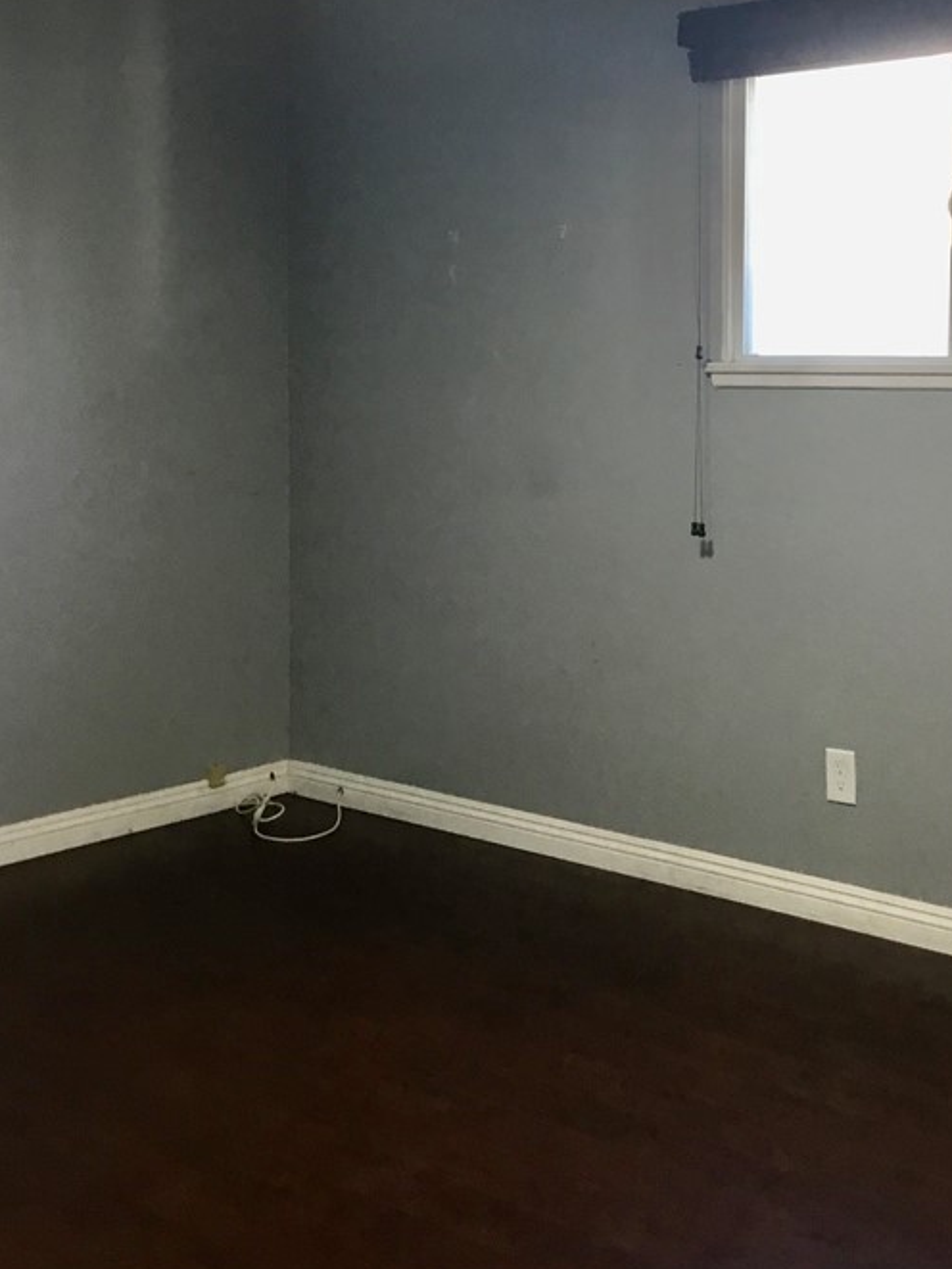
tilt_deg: -1.2
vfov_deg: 39.2
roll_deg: +1.6
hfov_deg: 30.0
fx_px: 1760
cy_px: 434
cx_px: 641
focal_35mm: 48
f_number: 2.4
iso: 64
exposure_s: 1/30
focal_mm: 3.3
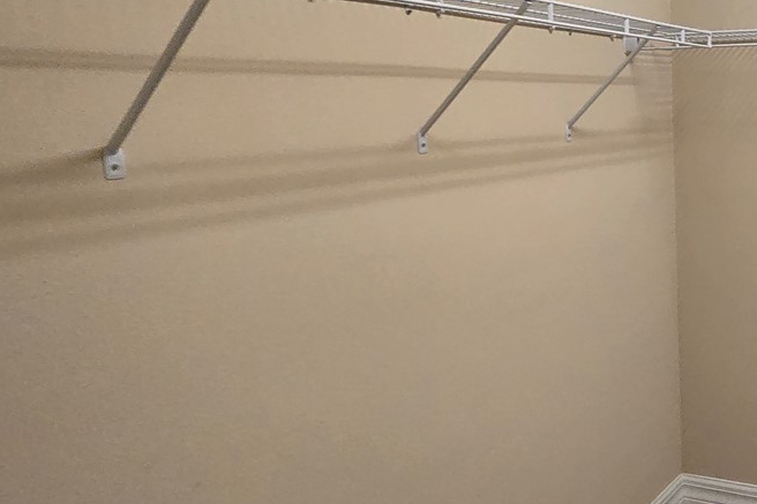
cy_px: 196
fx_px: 694
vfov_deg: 39.7
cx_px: 769
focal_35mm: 33
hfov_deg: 47.0
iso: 160
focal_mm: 2.2
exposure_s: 1/60
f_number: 2.2
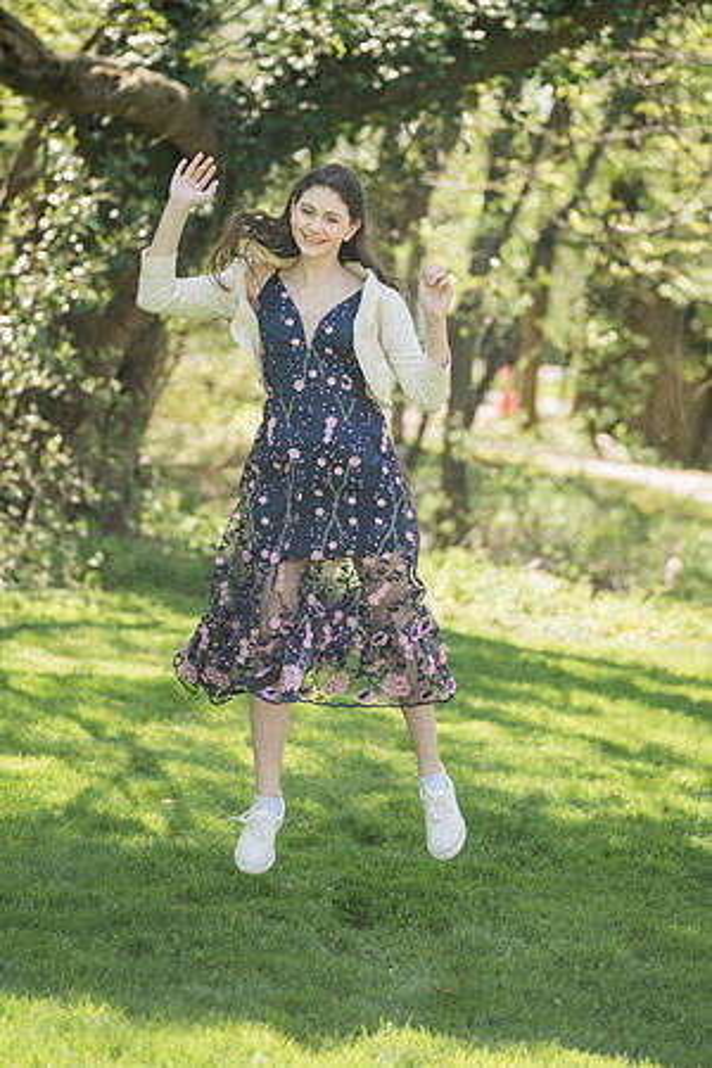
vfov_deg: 18.1
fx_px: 3352
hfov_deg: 12.1
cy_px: 534
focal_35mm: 113
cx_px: 356
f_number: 2.8
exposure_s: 1/400
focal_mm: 113
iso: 100
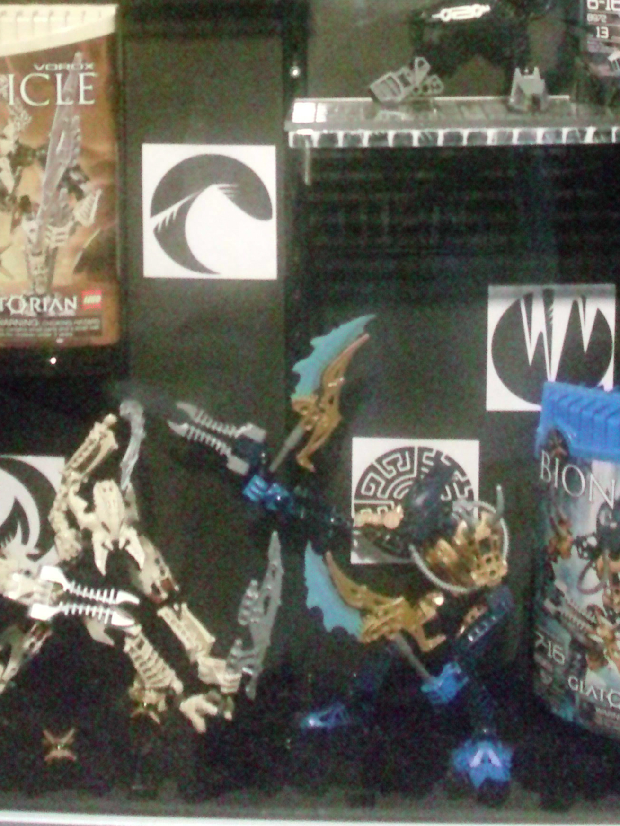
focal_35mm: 78
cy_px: 18
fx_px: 1862
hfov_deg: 18.9
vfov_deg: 24.0
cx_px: 289
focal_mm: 6.3
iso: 1600
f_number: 3.1
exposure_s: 1/41
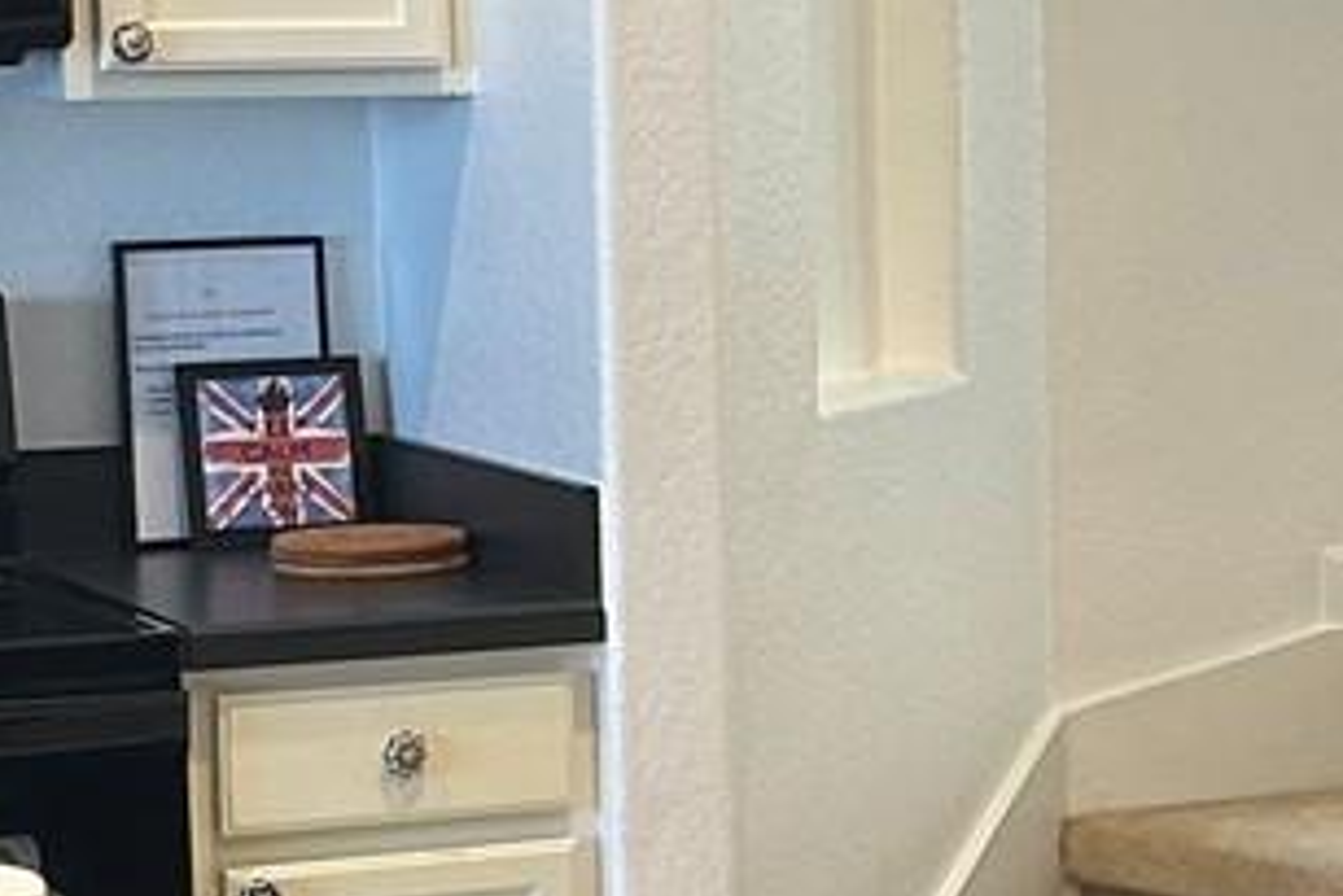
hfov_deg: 14.5
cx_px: 1081
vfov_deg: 9.7
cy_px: 551
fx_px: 5262
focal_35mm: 141
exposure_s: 1/60
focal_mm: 5.7
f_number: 1.5
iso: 125
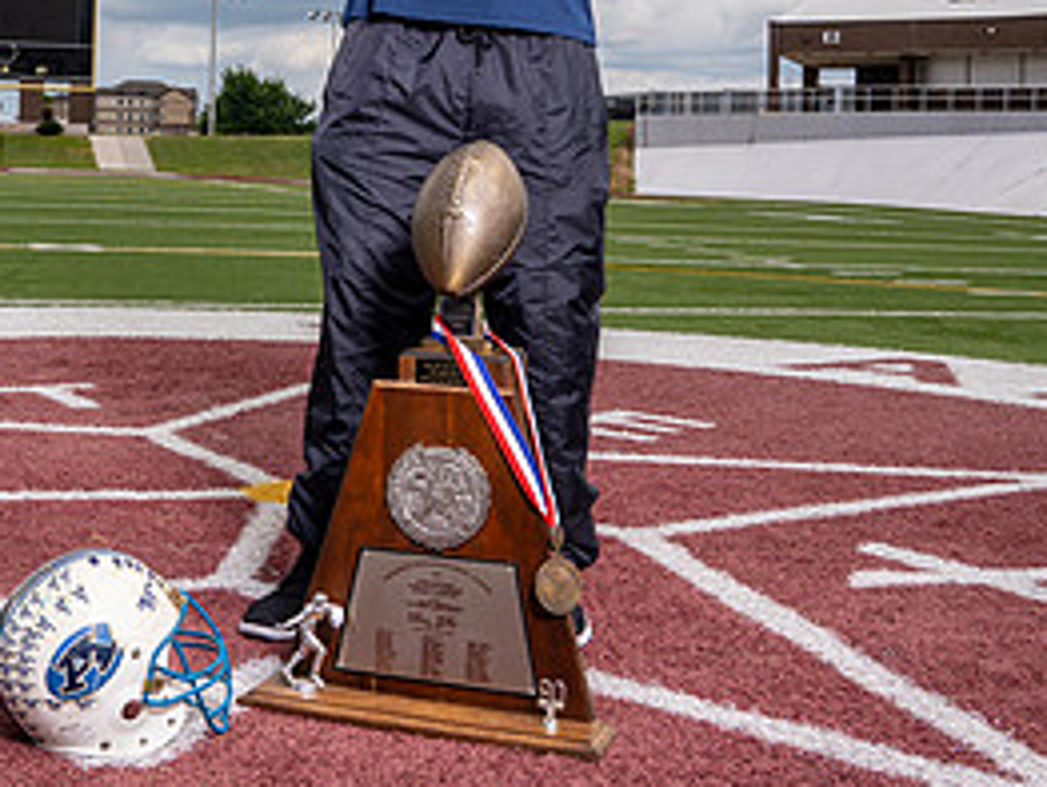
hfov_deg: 36.4
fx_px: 1544
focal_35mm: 51
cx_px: 240
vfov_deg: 27.8
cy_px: 114
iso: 125
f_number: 11
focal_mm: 24
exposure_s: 1/200
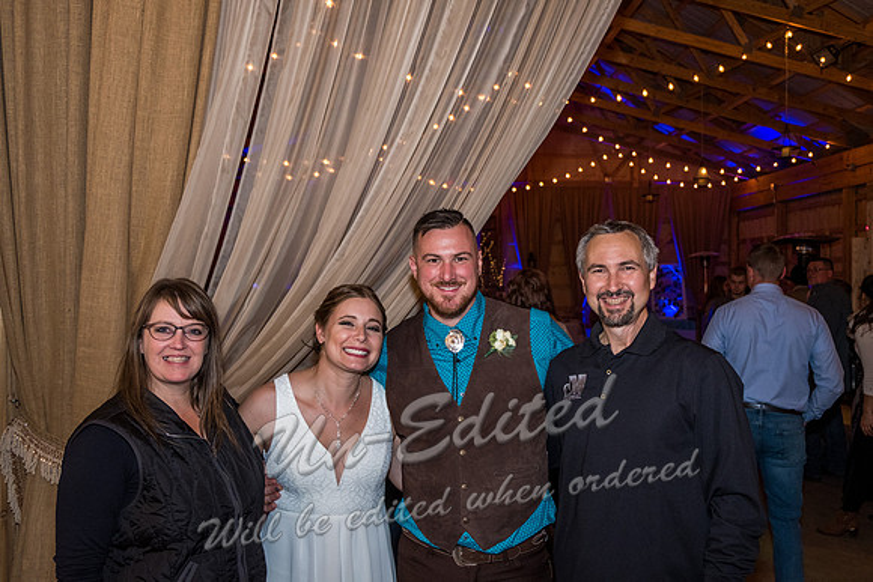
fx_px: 703
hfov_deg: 63.6
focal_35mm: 29
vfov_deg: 45.0
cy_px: 291
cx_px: 436
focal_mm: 19.6
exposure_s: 1/200
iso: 1600
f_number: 2.8
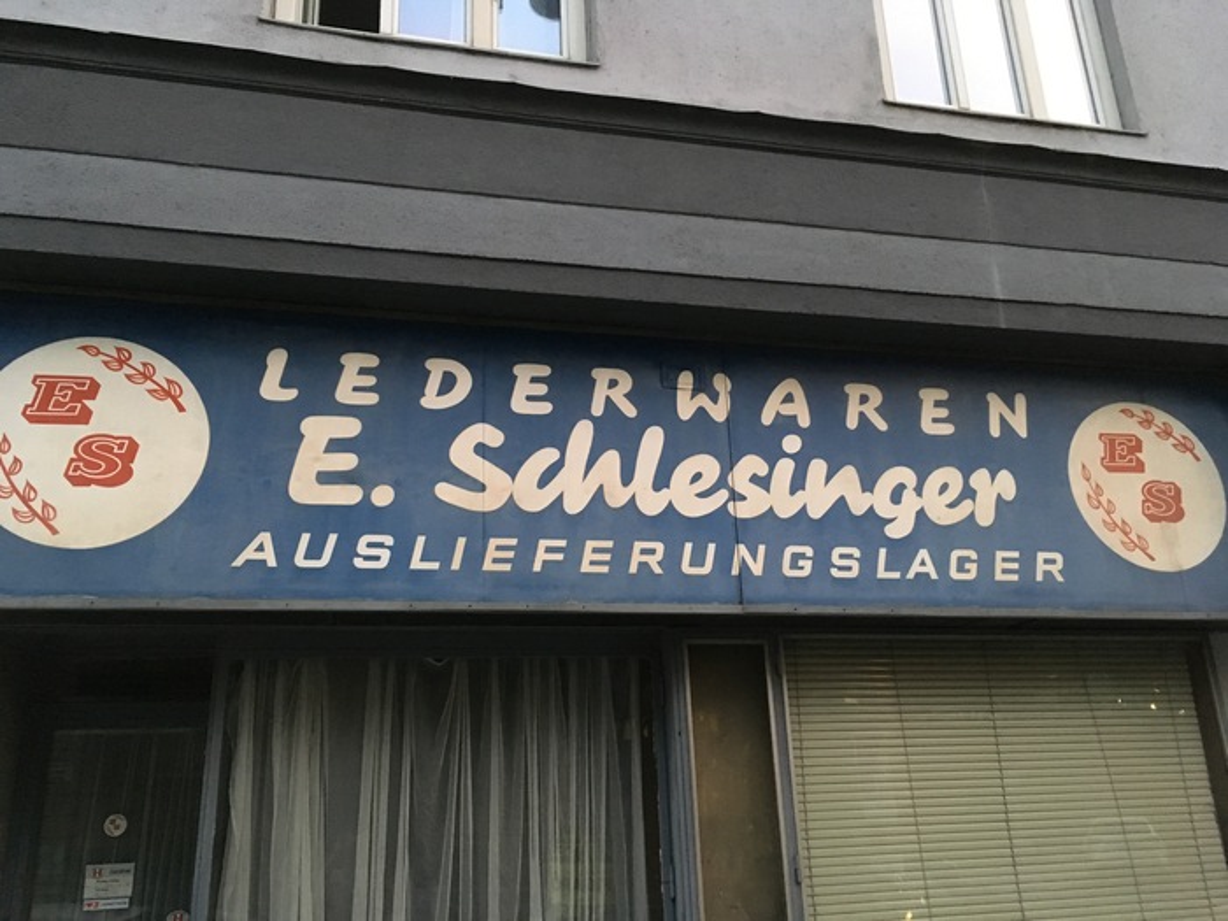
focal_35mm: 29
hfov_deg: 61.7
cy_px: 460
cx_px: 614
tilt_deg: +19.5
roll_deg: +2.9
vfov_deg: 48.2
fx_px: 1029
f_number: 2.2
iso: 250
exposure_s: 1/17
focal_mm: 4.15
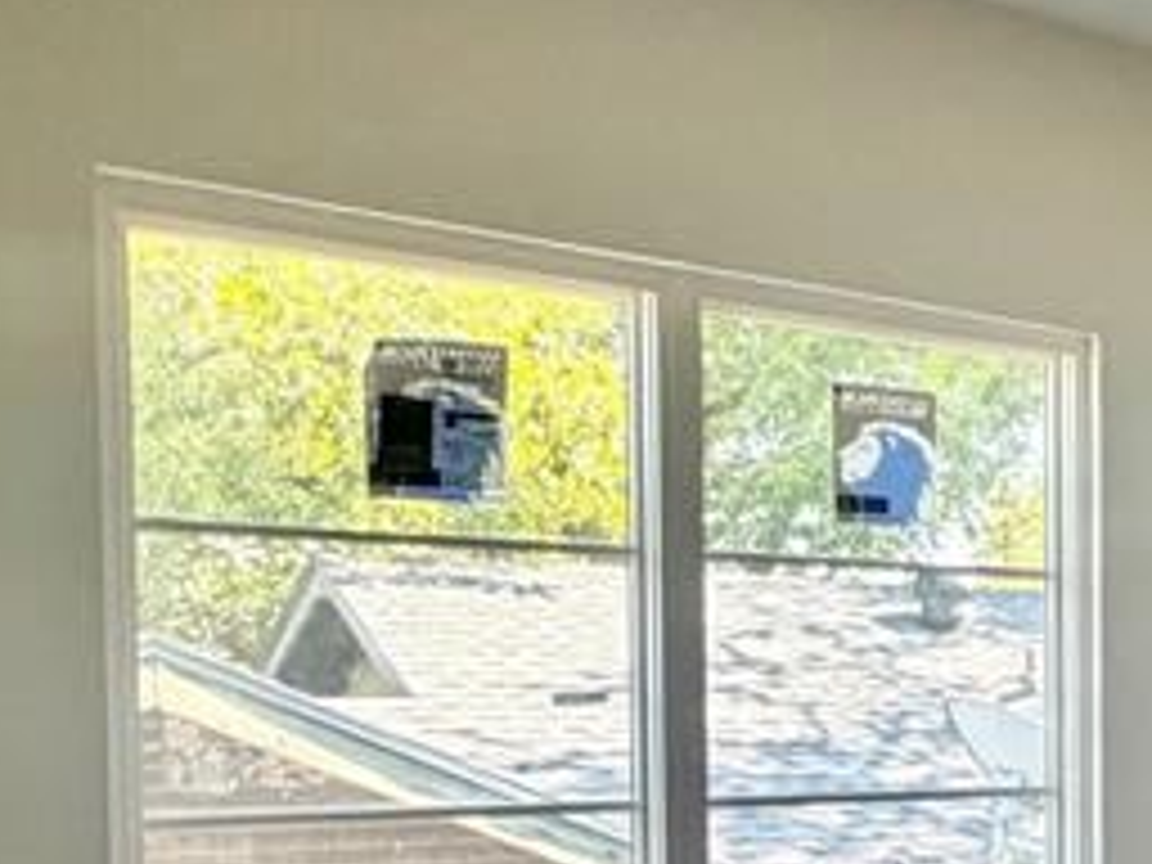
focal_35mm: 56
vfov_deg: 25.4
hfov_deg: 29.3
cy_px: 763
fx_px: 1864
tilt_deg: -2.7
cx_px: 1404
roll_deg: -0.5
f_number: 2.2
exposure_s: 1/121
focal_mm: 2.22
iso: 250
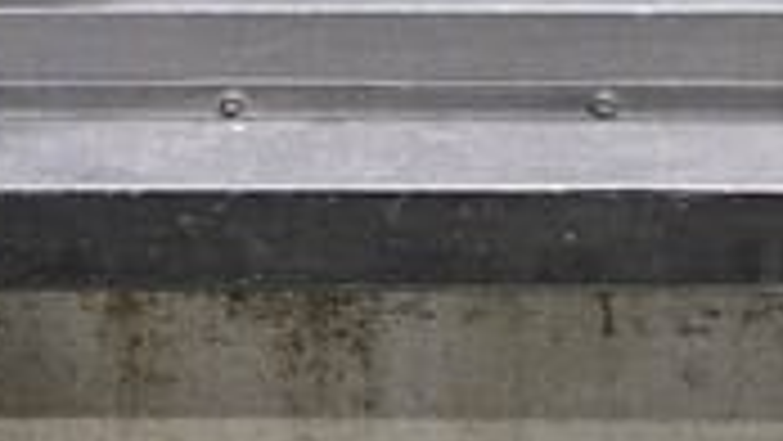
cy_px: -410
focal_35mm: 184
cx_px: 148
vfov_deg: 6.4
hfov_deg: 11.7
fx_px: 3821
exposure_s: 1/120
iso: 800
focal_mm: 5.4
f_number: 1.8
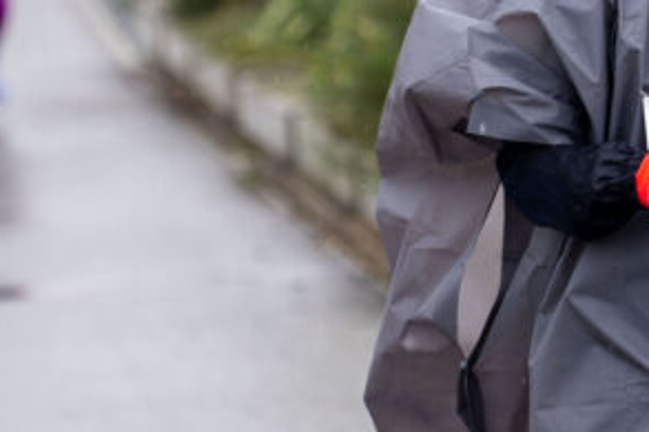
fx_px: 9441
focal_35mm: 524
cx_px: 521
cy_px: 71
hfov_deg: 3.9
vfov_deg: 2.6
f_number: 4
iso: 500
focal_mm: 200
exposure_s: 1/500
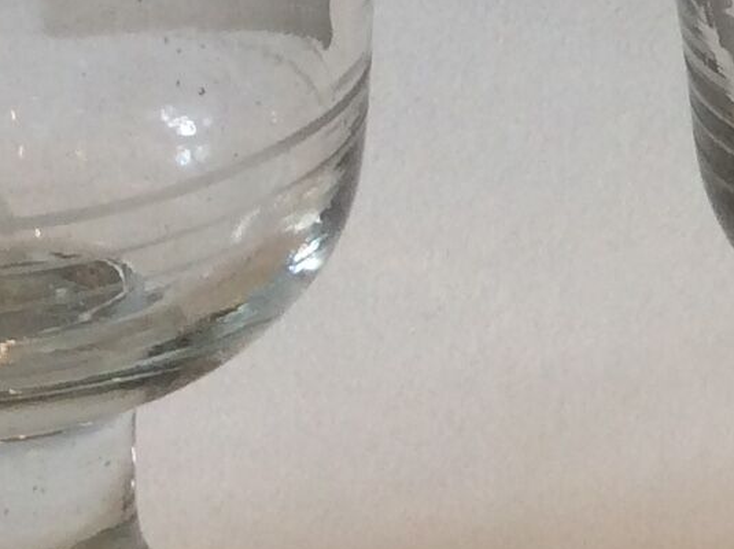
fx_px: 3283
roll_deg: +1.7
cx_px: 1043
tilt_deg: -24.6
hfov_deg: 12.2
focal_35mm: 155
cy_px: 139
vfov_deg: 9.5
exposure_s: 1/33
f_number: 2.4
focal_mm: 3.3
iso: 32
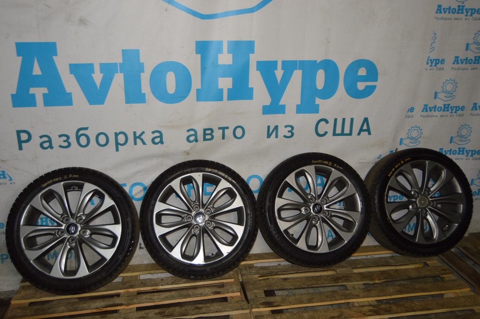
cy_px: 160
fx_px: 440
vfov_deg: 39.9
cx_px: 240
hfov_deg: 57.3
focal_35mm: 33
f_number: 3.5
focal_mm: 22
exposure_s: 1/60
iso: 400
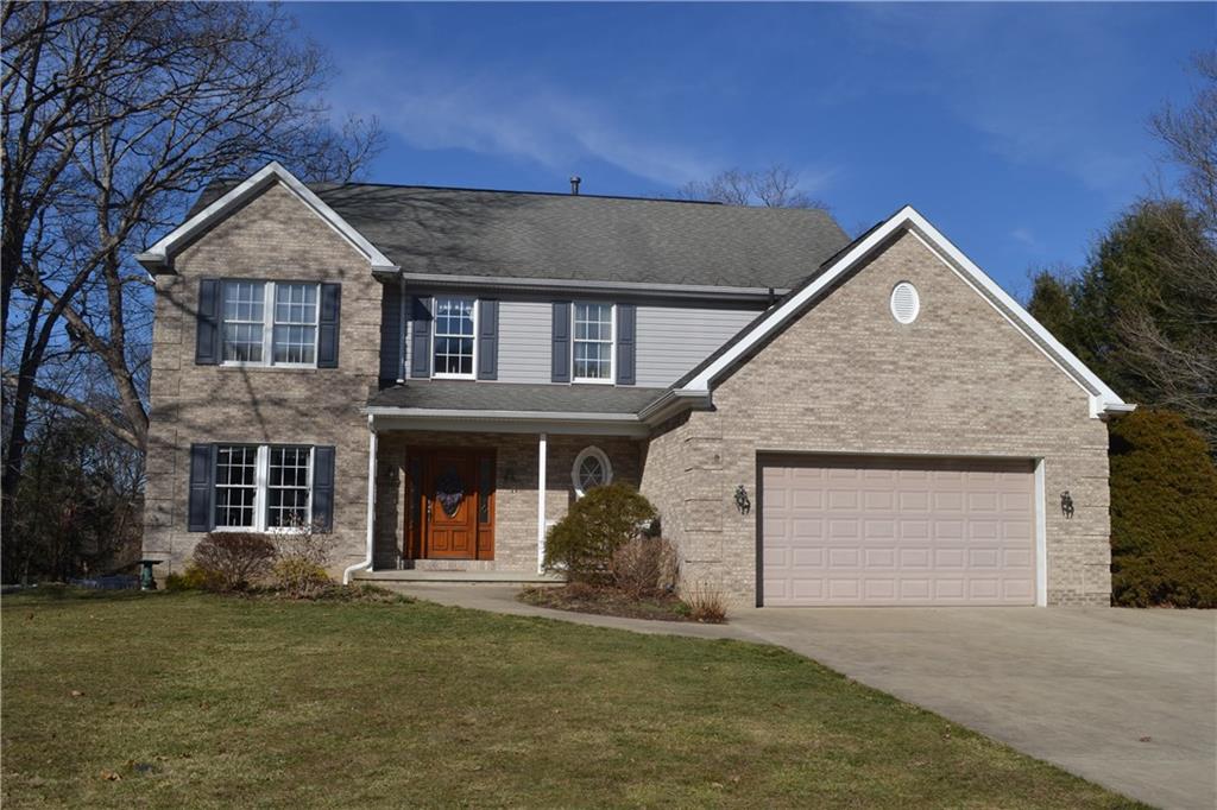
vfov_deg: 39.9
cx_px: 608
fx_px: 1115
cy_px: 405
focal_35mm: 33
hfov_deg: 57.2
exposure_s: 1/200
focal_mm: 22
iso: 100
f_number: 11
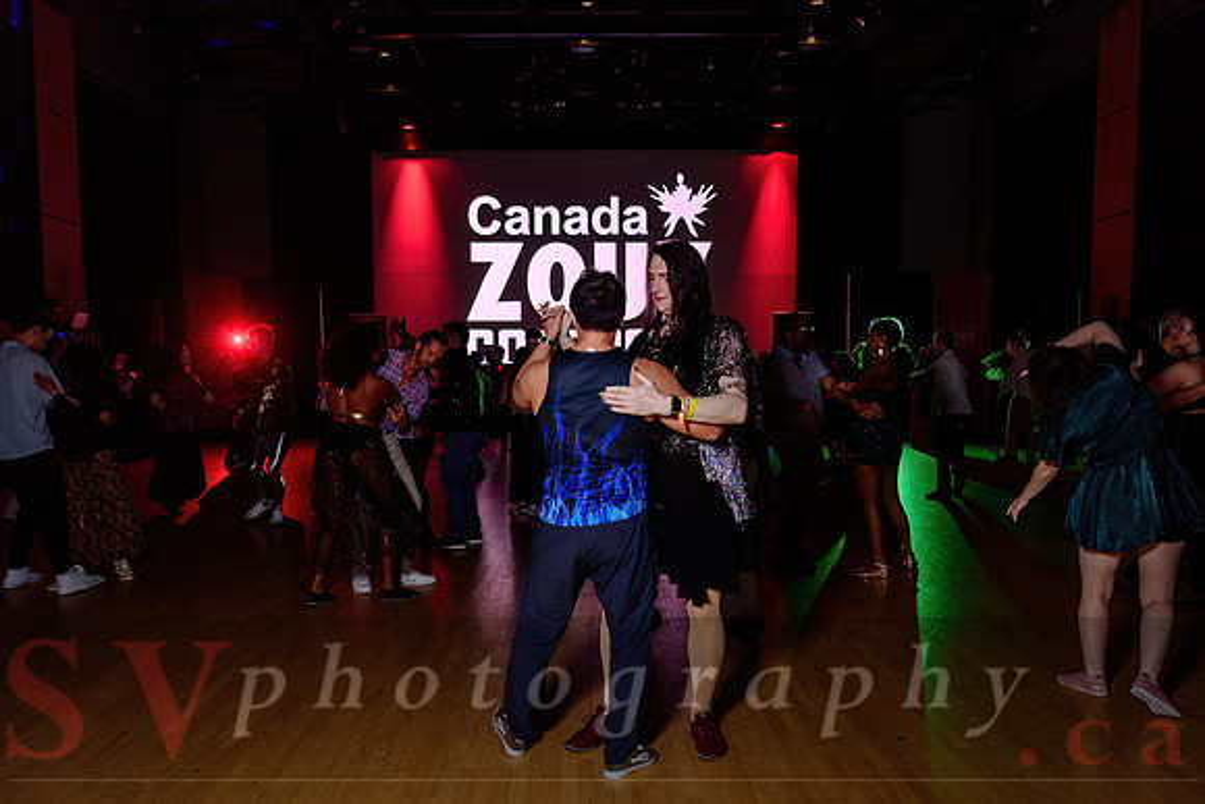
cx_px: 594
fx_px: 1015
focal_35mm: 30
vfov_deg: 43.1
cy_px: 451
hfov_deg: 61.4
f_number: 2.8
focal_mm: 26
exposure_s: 1/60
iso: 800
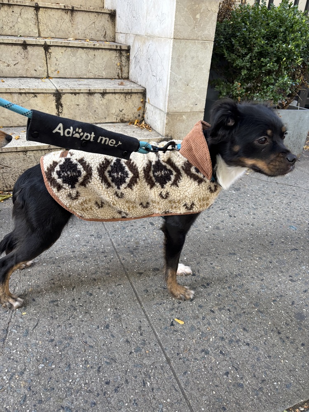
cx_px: 154
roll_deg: -4.7
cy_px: 206
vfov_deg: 67.3
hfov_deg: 53.1
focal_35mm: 26
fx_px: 309
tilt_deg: -29.3
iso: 125
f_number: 1.6
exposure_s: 1/120
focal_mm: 5.96
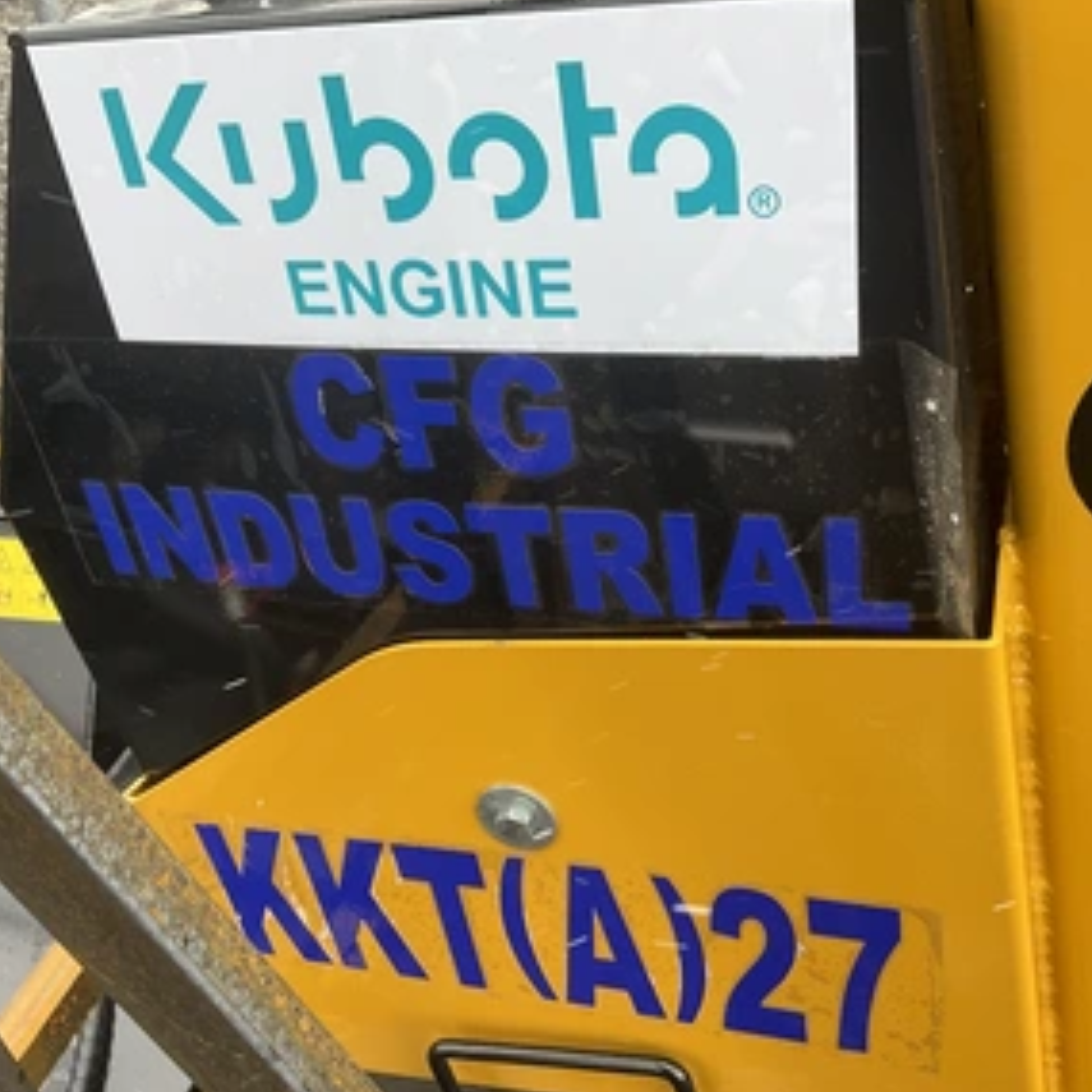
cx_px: 609
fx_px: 1285
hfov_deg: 46.0
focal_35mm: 36
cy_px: 540
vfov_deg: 46.0
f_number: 1.8
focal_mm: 3
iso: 16
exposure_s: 1/127
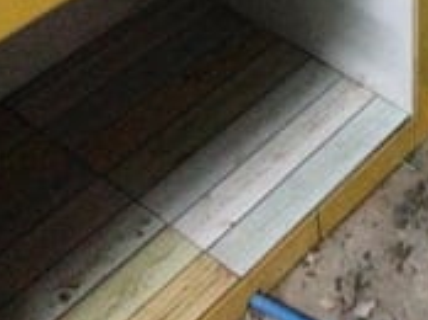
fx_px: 1050
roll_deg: -3.9
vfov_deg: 16.6
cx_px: 541
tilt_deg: -40.3
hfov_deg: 21.1
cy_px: -66
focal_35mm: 85
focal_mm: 4.12
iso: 800
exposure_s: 1/15
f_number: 2.4
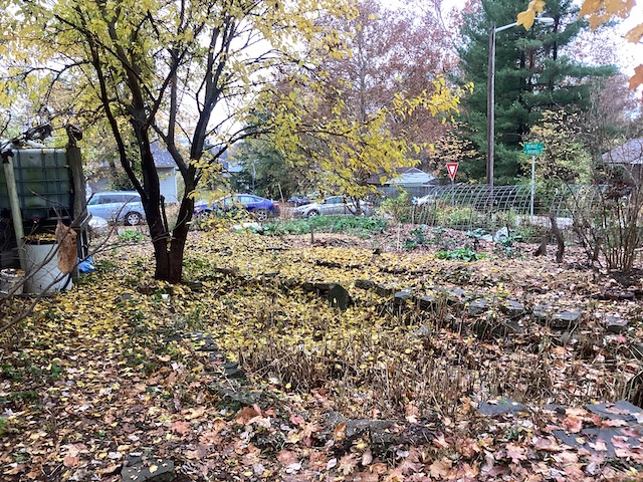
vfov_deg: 45.4
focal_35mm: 31
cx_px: 322
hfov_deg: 58.4
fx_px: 576
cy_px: 241
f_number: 2.4
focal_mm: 3.3
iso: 80
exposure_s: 1/120
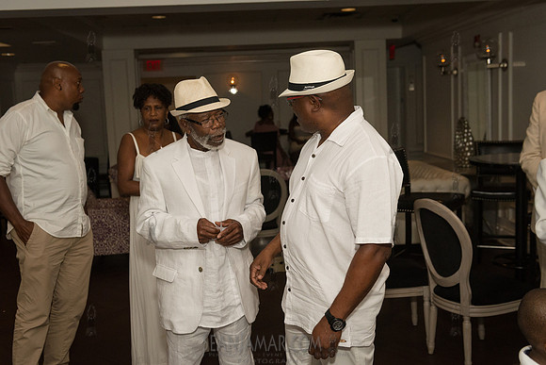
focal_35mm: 42
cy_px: 182
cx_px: 273
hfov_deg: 46.4
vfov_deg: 31.9
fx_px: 637
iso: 1600
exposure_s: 1/640
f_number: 4
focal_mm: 42
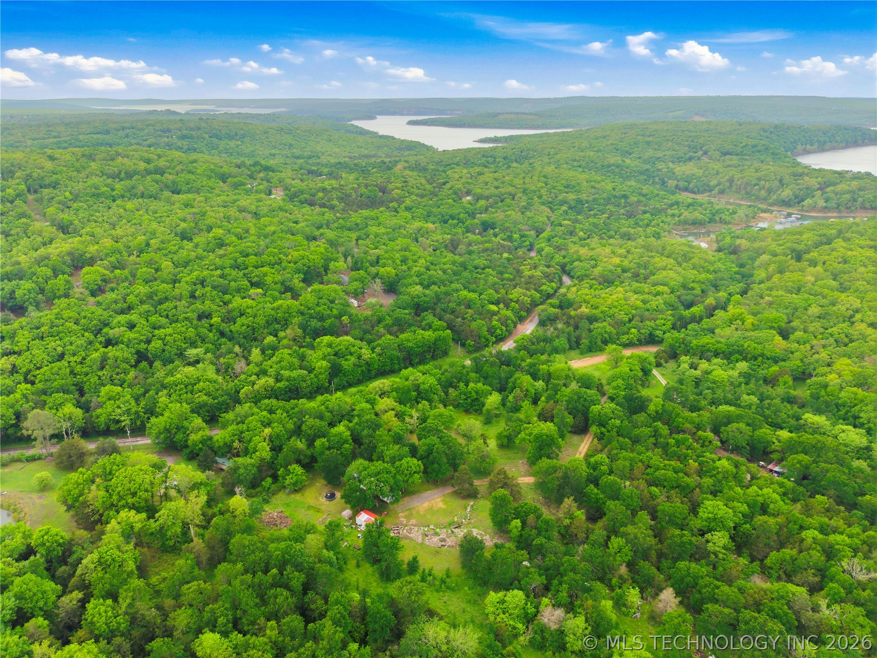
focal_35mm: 24
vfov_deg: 56.8
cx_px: 438
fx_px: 608
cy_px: 329
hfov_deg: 71.6
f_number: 1.8
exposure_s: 1/640
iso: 290
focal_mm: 8.7
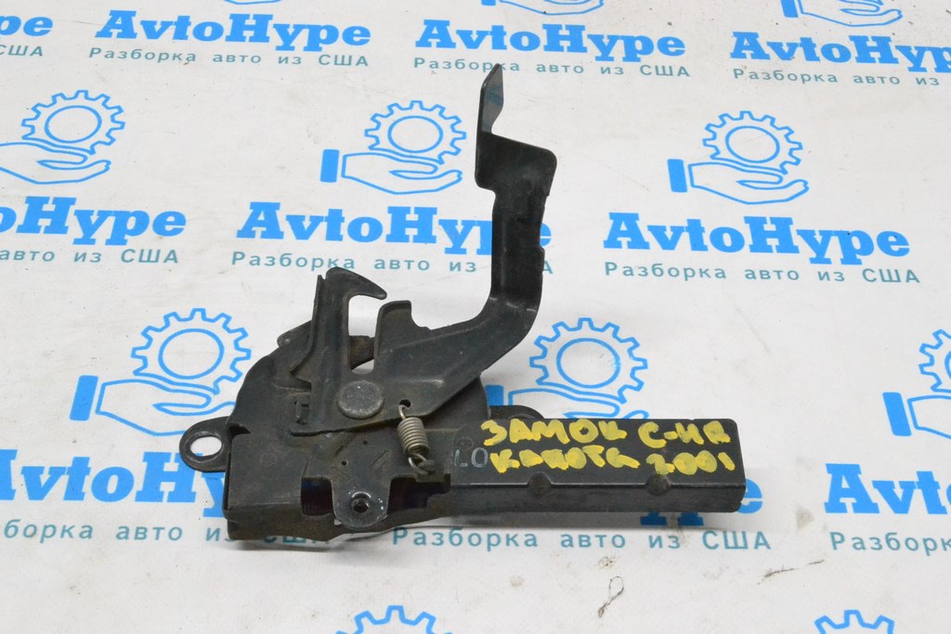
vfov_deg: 28.1
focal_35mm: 48
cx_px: 476
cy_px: 317
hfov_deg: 41.1
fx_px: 1268
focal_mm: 32
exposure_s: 1/100
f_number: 13
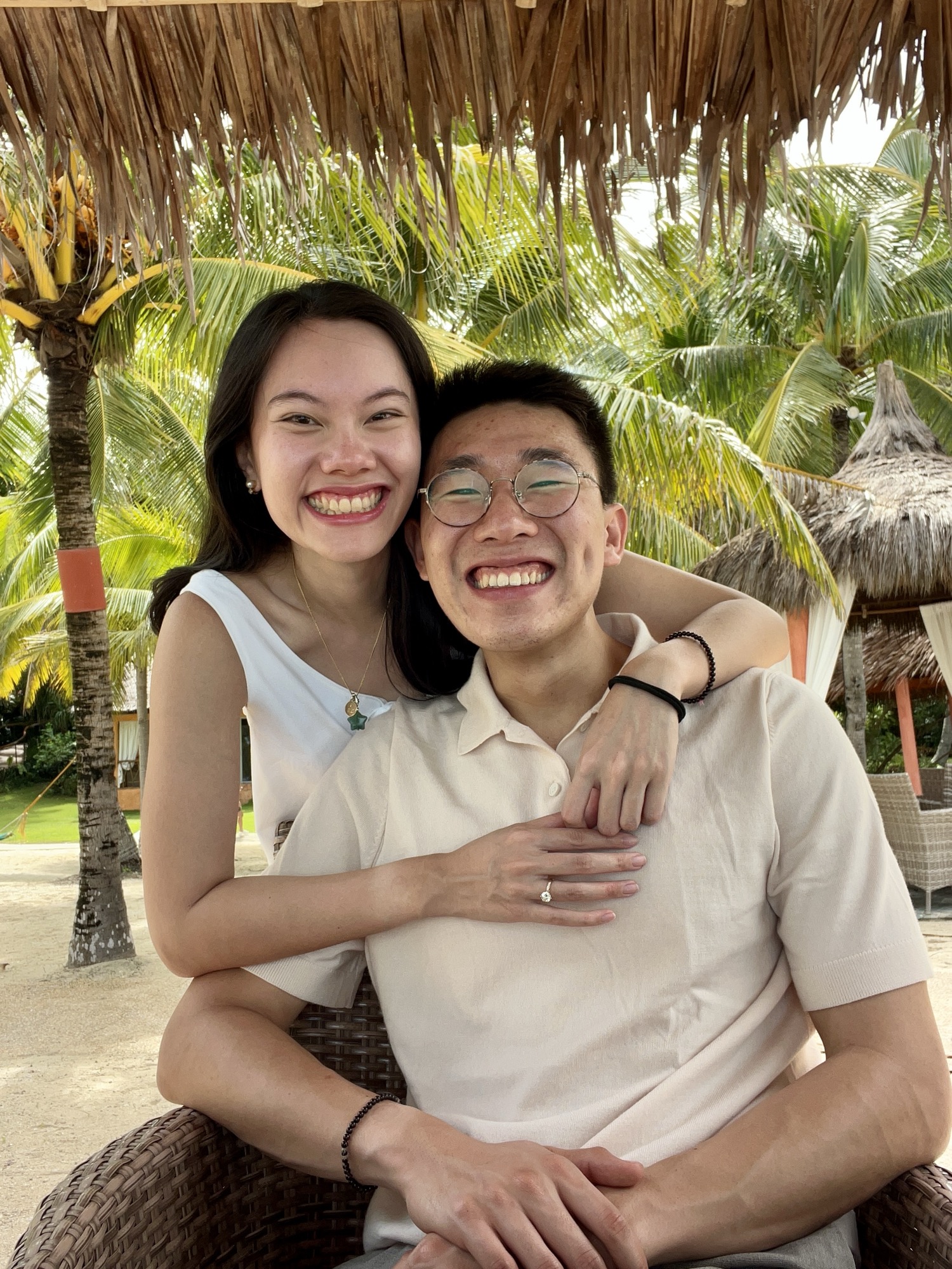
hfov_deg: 46.8
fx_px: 1100
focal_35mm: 30
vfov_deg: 60.0
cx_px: 476
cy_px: 634
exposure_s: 1/179
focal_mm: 2.71
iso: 32
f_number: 2.2
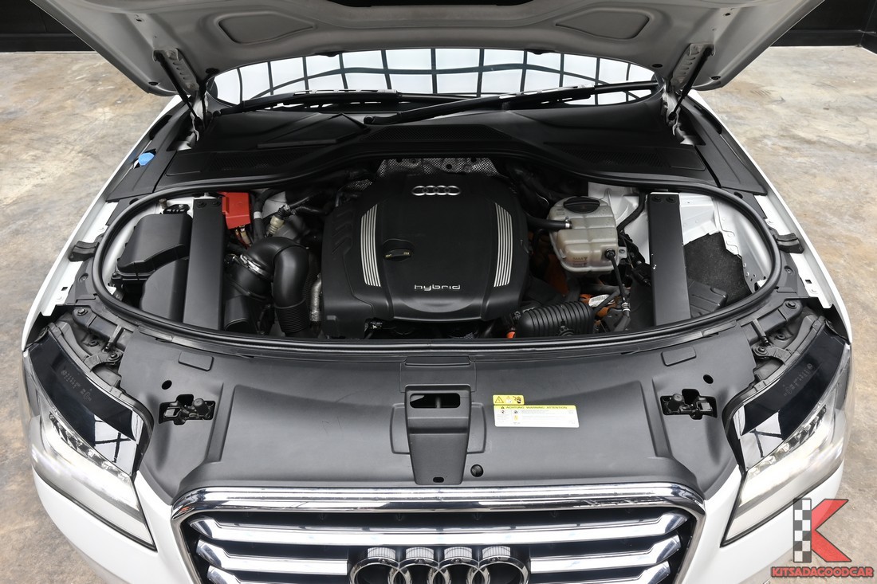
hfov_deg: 73.8
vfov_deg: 53.1
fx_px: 585
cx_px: 438
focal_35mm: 24
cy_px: 292
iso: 200
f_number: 6.7
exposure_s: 1/30
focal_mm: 16
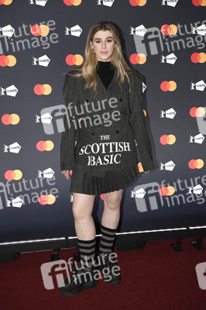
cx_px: 103
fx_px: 344
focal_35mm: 40
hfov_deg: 33.3
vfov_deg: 48.5
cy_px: 155
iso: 800
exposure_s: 1/250
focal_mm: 40
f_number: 3.5
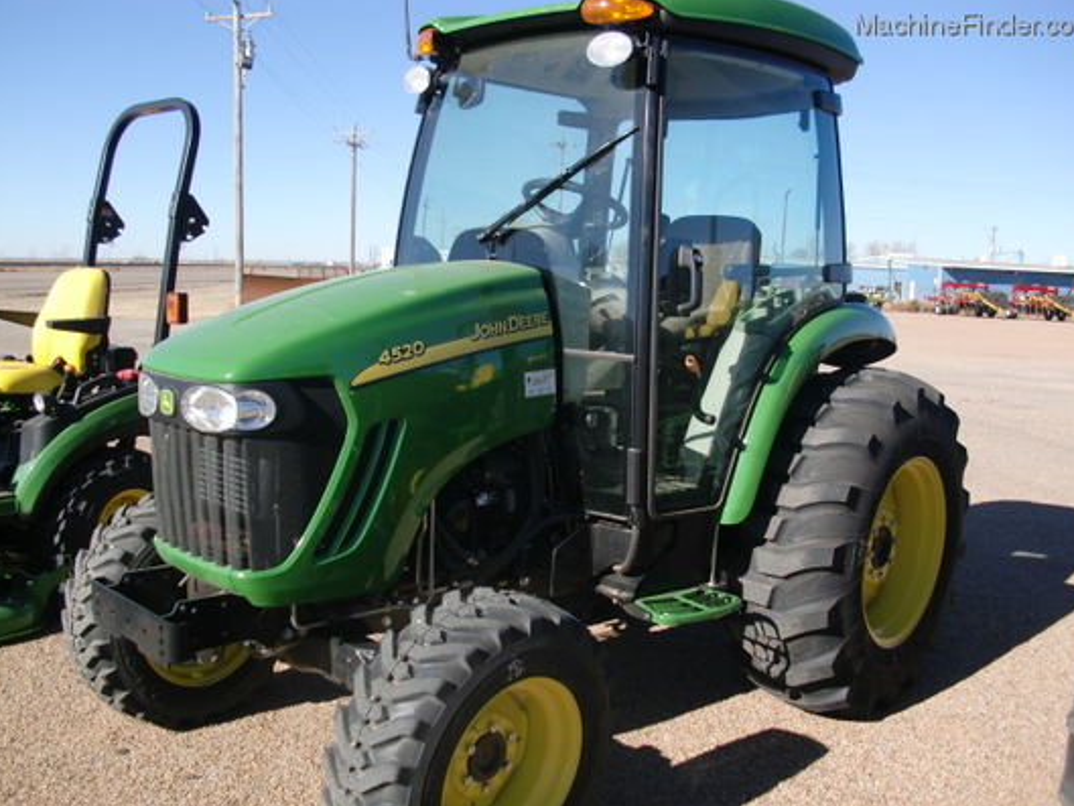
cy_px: 410
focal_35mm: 37
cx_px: 544
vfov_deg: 38.7
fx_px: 1148
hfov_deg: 50.1
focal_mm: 6.3
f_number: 2.8
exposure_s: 1/1000
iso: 64
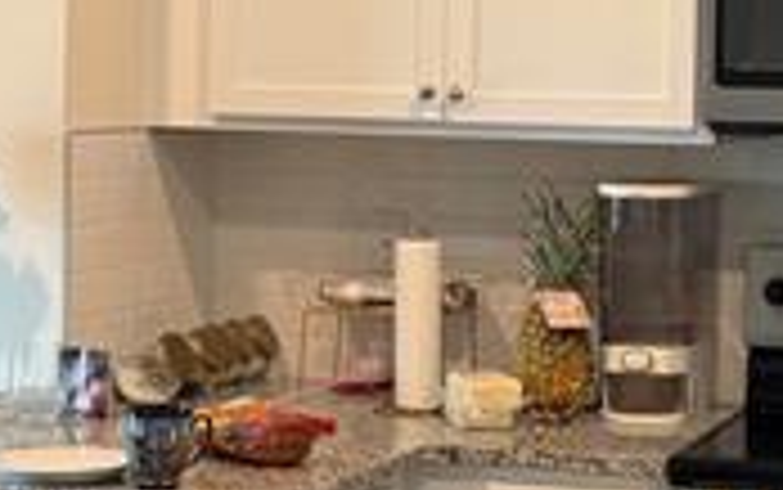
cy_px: 162
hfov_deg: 18.5
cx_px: 554
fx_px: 2392
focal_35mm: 112
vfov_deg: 11.7
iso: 160
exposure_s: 1/60
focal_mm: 6.76
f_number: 1.78
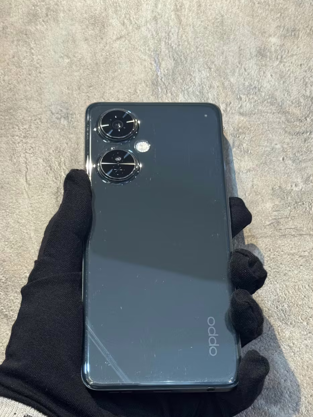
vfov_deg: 31.1
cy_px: 263
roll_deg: -2.4
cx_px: 169
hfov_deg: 23.6
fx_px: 748
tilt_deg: +11.2
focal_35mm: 62
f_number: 1.78
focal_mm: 6.76
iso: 100
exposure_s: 1/50
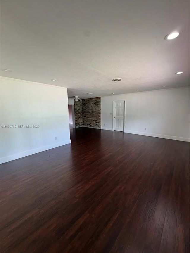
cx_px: 95
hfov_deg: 85.7
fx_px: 102
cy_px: 126
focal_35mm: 14
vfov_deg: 102.1
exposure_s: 1/120
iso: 250
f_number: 2.2
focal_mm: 2.22
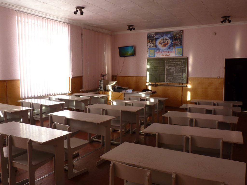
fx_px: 228
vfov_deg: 44.2
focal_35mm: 32
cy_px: 92
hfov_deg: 56.8
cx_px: 124
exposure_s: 1/50
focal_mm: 5.6
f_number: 3
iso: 80
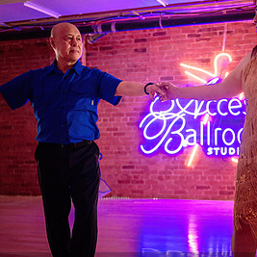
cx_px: 175
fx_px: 479
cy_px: 157
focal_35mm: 57
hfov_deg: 29.8
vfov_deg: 30.0
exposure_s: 1/250
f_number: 1.4
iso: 2500
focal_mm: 28
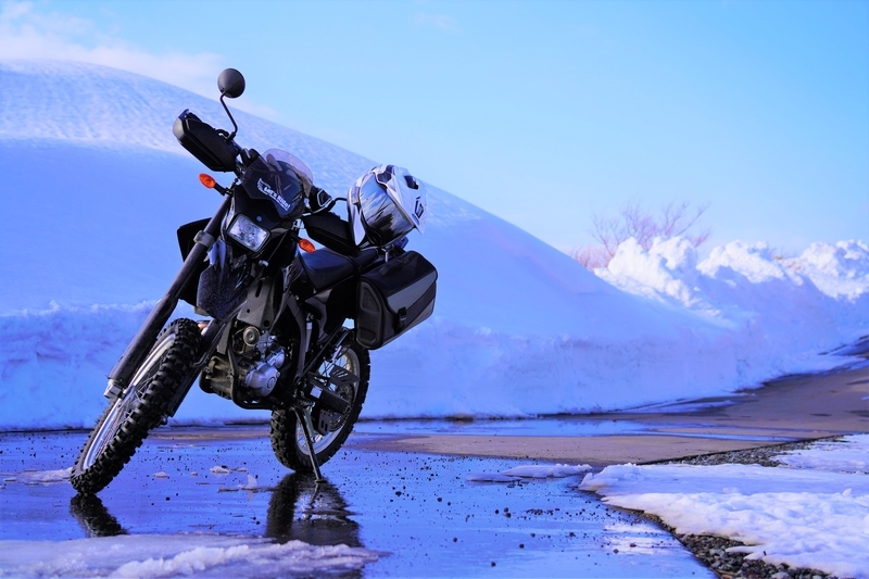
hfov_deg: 28.8
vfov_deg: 19.4
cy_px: 290
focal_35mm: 70
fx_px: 1689
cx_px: 434
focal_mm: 70
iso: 100
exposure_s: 1/500
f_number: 5.6
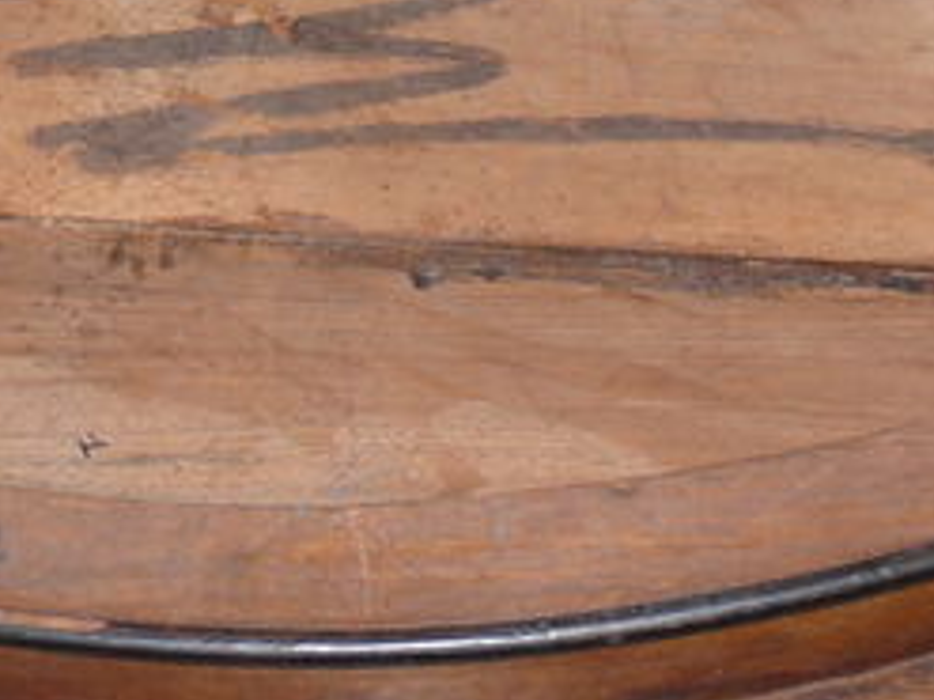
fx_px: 4045
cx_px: 374
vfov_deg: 9.5
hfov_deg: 13.2
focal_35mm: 150
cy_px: -454
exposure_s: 1/30
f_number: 2.8
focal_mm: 7.9
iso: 100
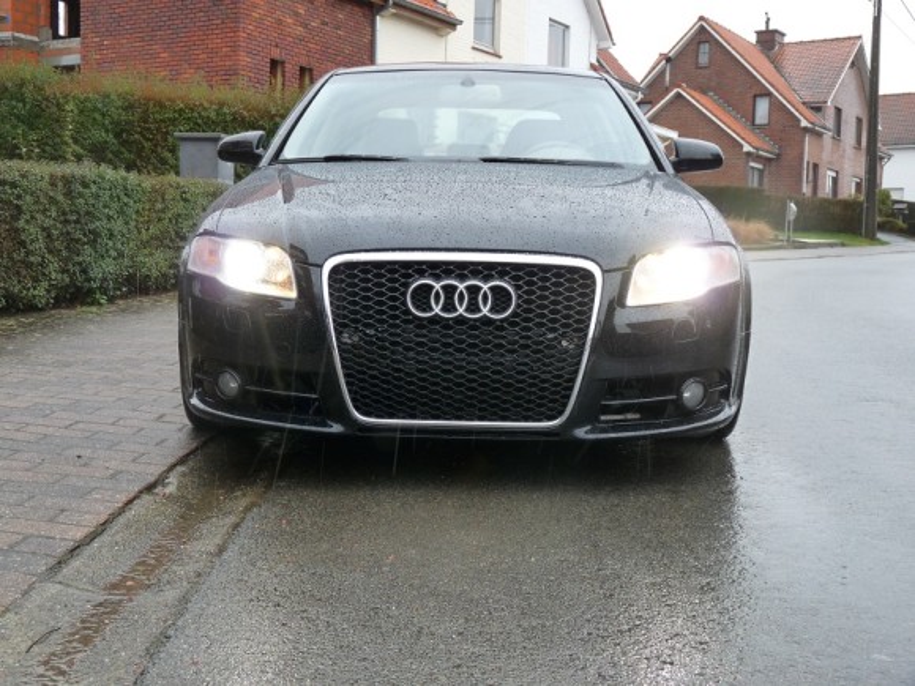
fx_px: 1189
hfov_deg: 42.1
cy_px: 343
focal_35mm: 45
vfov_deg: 32.2
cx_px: 458
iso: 160
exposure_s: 1/60
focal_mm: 8
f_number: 3.2
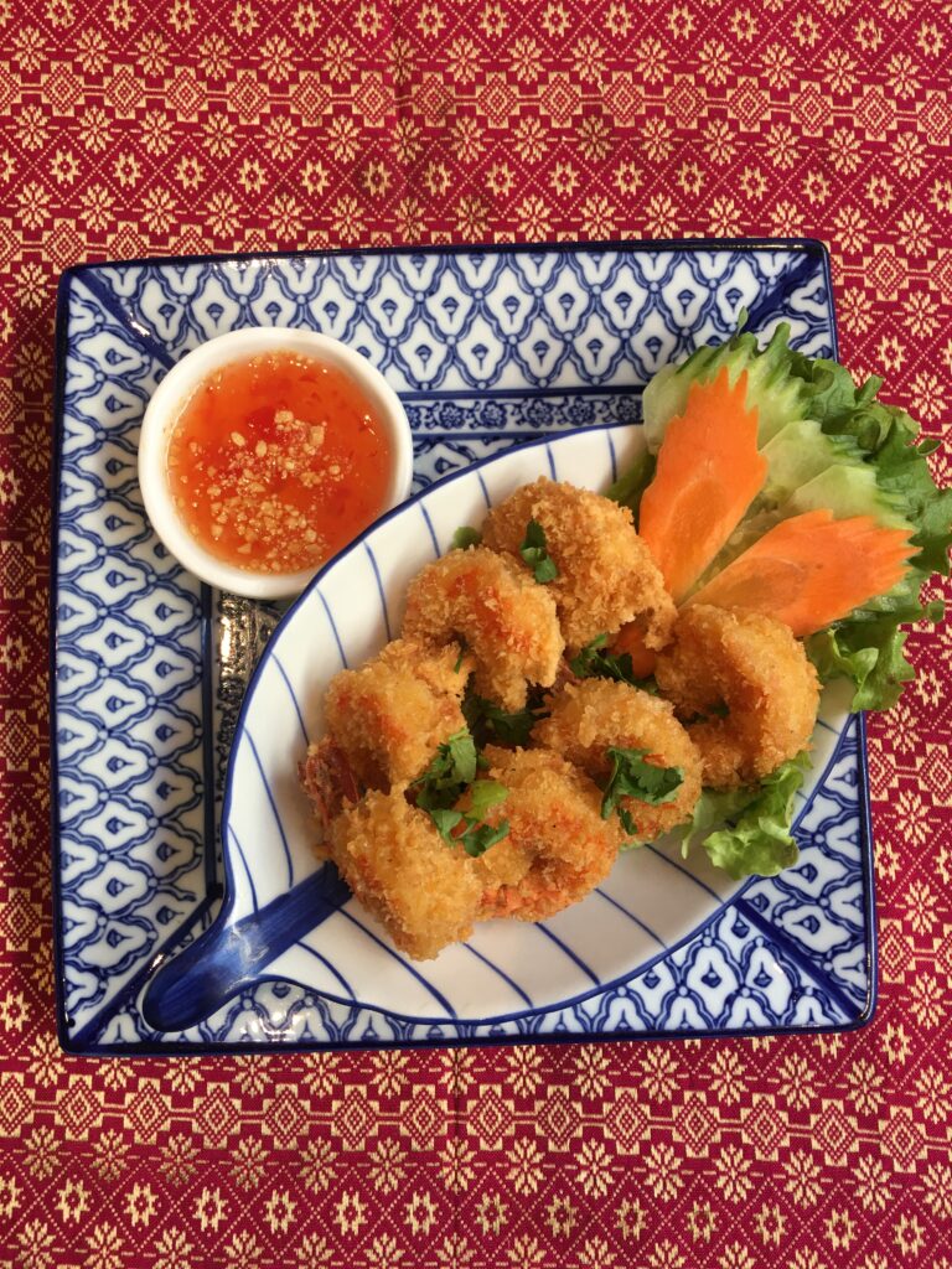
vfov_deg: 61.7
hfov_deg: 48.2
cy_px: 634
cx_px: 476
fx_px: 1063
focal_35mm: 29
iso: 25
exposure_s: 1/33
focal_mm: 4.15
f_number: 2.2
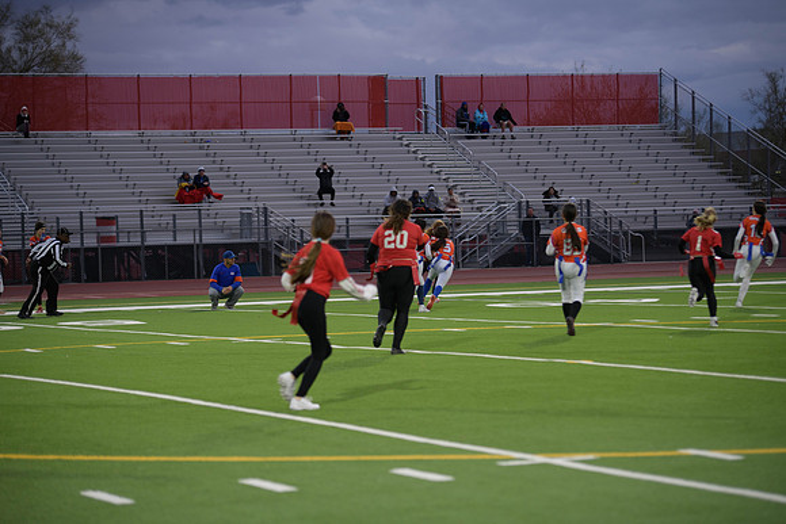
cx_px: 393
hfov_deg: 16.8
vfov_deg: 11.2
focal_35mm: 122
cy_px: 262
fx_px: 2664
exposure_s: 1/200
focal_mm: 122
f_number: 2.8
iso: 450
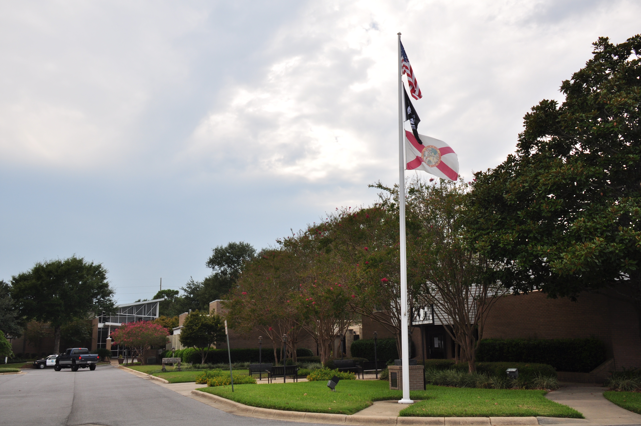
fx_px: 667
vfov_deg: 35.4
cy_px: 213
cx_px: 320
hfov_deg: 51.3
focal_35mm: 38
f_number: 8
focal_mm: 25
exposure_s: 1/80
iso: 200
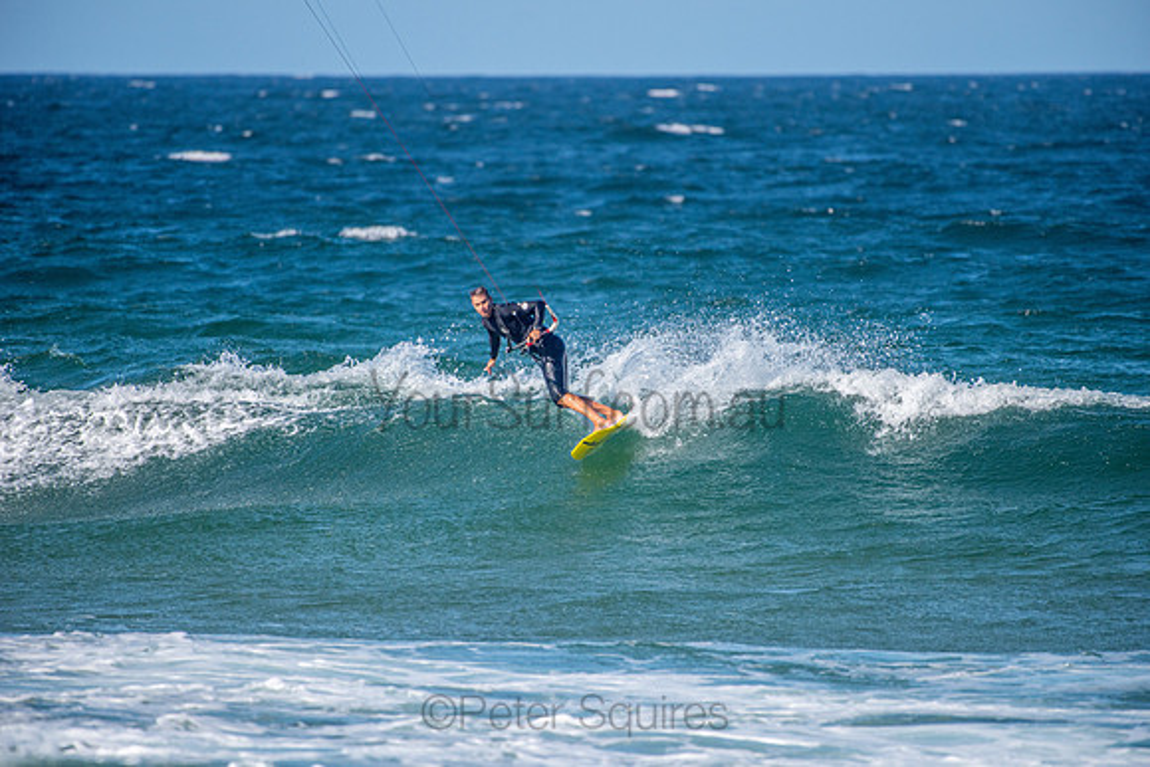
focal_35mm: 500
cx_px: 575
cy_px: 384
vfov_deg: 2.8
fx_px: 15975
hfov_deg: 4.1
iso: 250
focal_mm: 500
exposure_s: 1/4000
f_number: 5.6
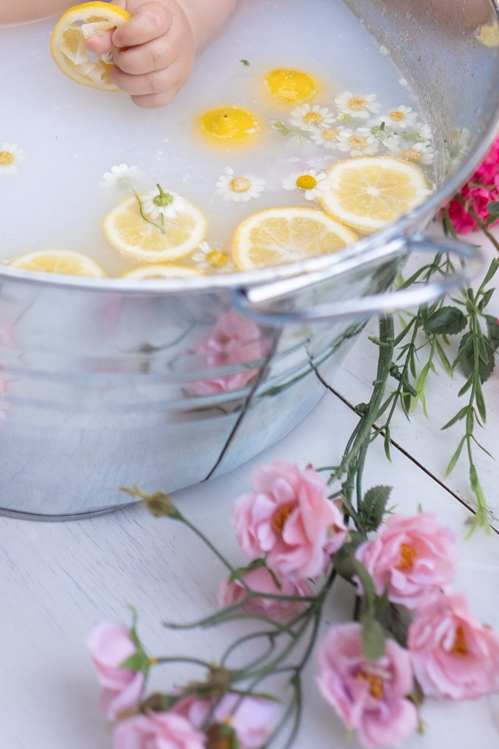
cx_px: 53
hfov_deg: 15.5
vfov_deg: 21.6
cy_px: -161
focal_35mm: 87
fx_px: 1809
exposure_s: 1/250
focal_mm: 35
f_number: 2.2
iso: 100
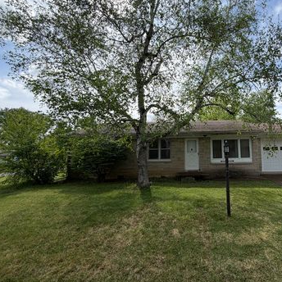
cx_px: 198
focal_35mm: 18
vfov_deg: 80.7
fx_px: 166
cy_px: 137
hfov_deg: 77.0
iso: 25
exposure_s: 1/770
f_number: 2.2
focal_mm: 2.22
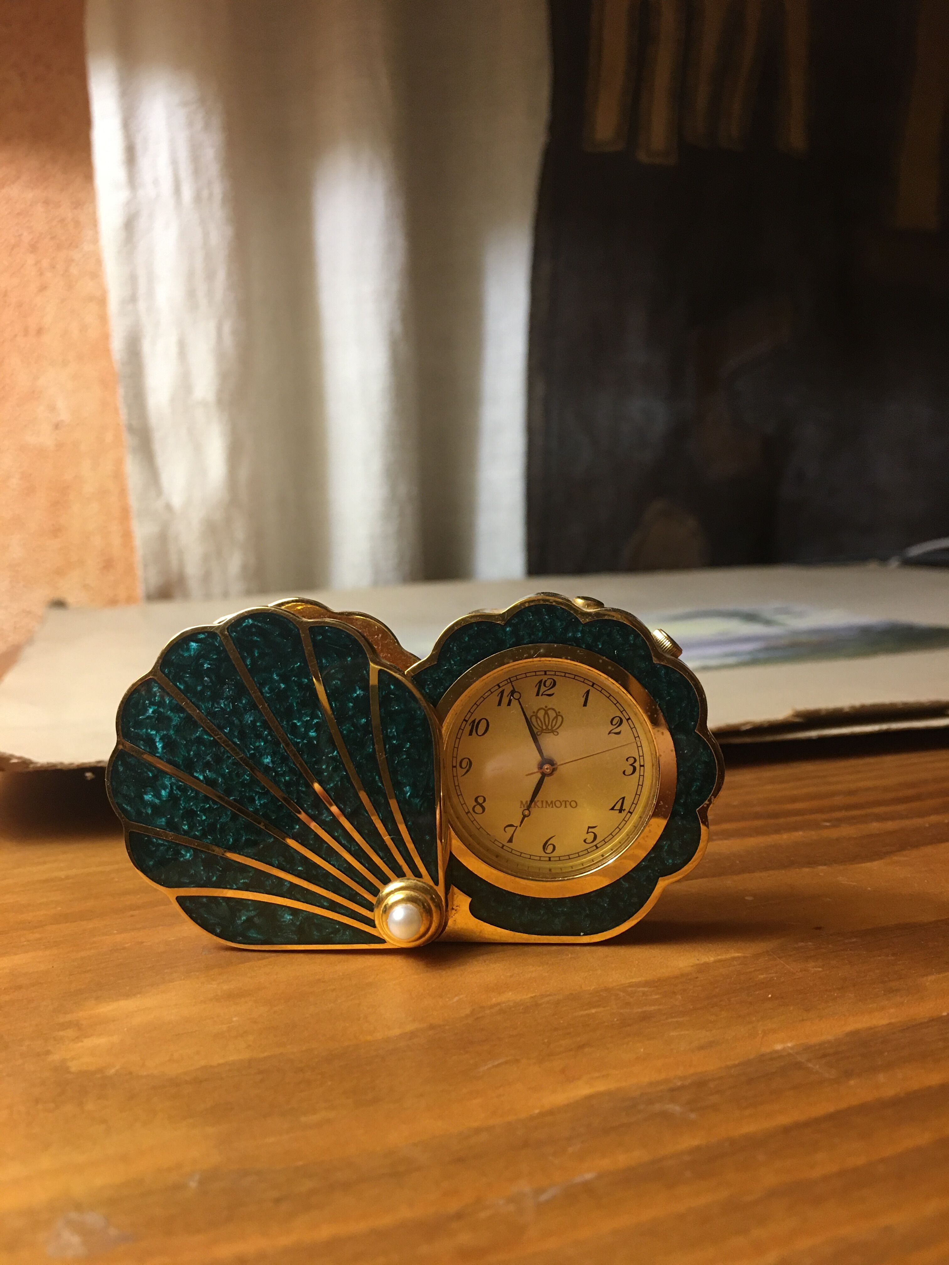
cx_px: 474
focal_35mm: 29
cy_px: 632
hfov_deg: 48.2
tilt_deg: -6.4
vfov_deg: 61.7
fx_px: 1060
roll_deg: +1.9
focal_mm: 4.15
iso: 80
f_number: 2.2
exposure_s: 1/17
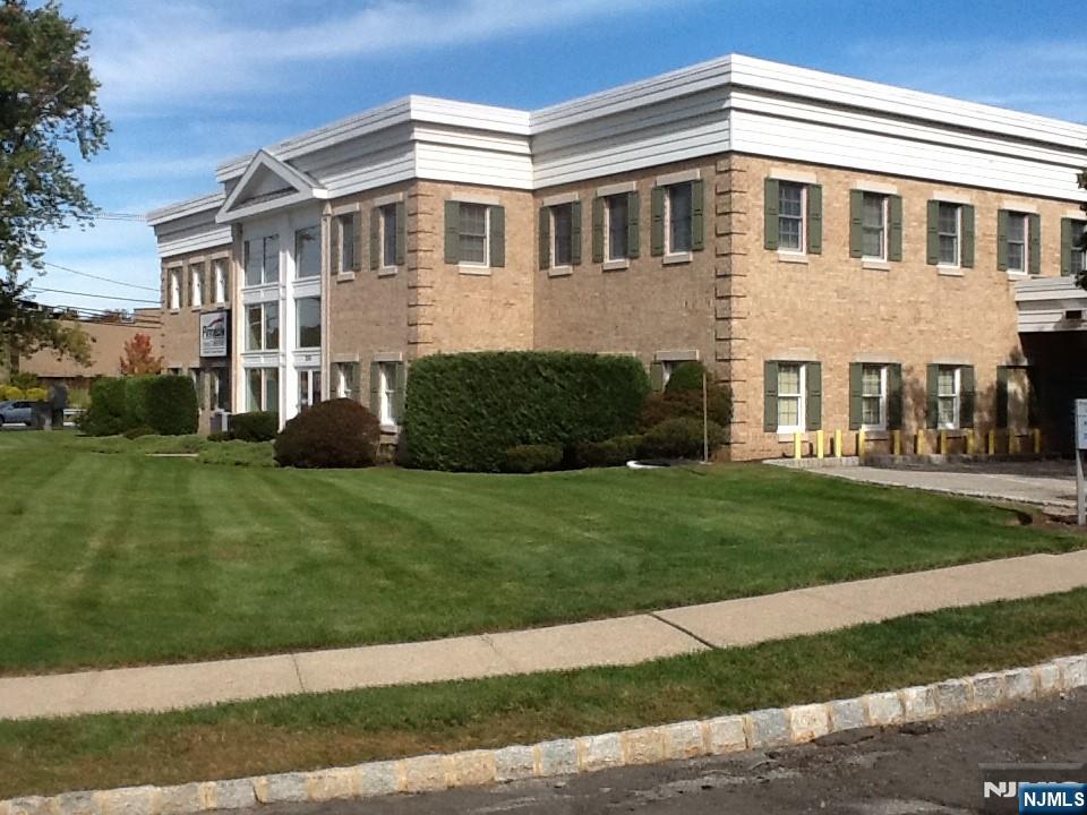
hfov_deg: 42.9
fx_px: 1382
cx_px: 544
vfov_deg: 32.9
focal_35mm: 44
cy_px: 408
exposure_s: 1/1486
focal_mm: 2.03
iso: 40
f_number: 2.4
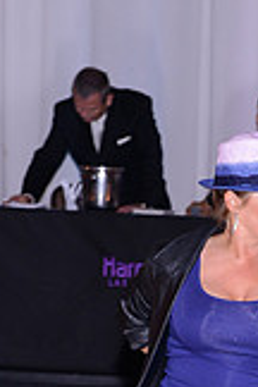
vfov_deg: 6.2
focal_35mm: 330
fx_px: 3547
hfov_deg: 4.1
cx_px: 367
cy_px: 530
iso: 800
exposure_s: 1/250
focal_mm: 92
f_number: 7.1
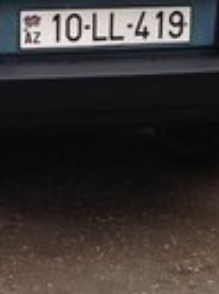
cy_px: -45
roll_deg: -4.7
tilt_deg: -11.7
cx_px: -45
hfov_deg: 11.5
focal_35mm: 126
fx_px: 1066
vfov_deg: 15.2
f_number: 2.4
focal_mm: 4.12
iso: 50
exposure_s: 1/216
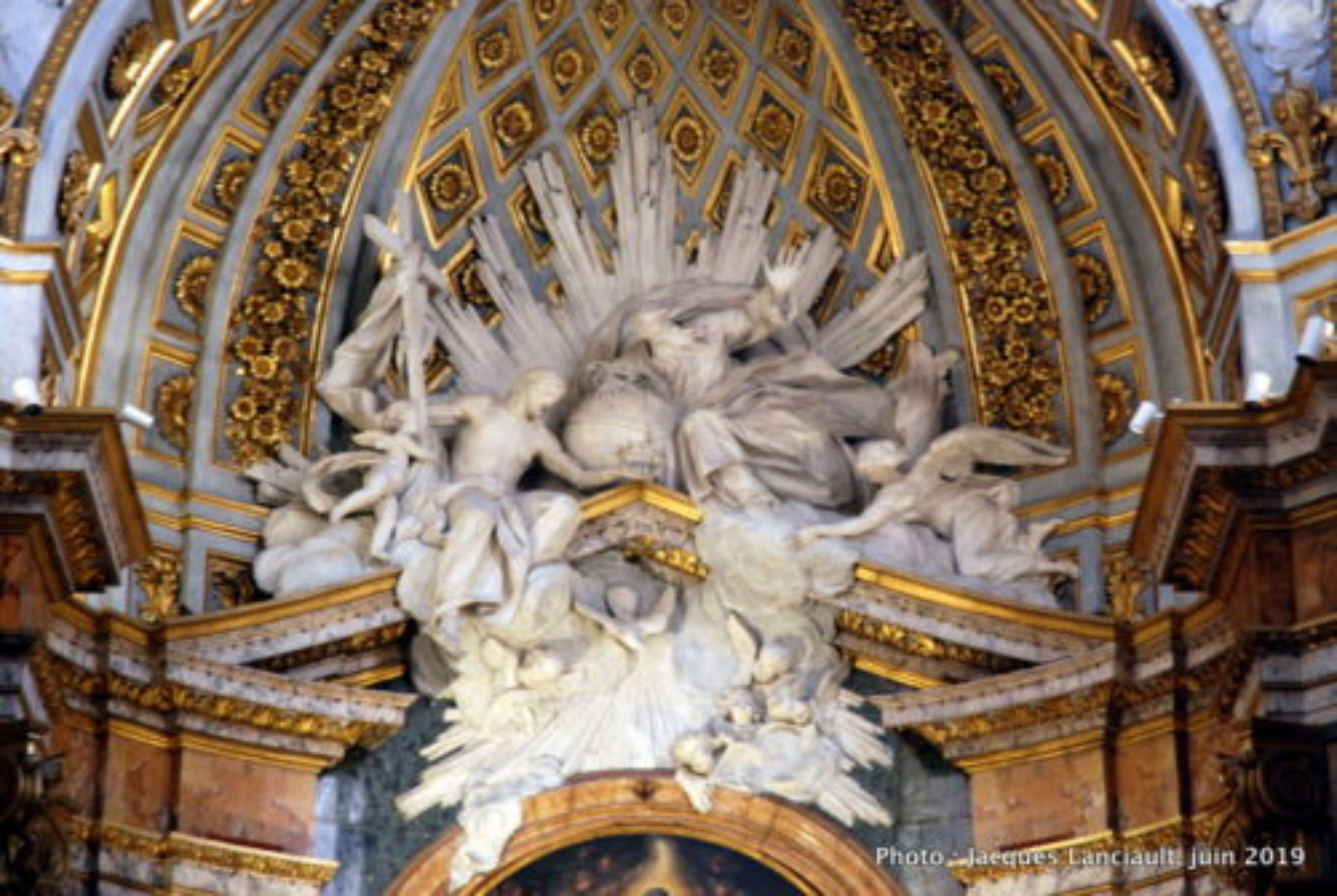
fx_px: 3626
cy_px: 448
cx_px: 668
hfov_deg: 20.9
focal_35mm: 98
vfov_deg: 14.1
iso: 800
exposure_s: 1/15
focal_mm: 65
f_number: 4.5
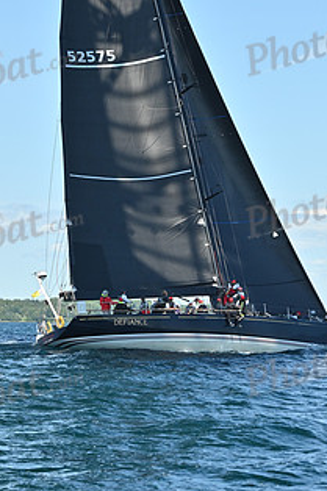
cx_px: 165
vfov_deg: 12.9
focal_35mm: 159
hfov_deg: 8.6
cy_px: 139
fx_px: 2169
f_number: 7.1
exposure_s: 1/1000
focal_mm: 86
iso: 320
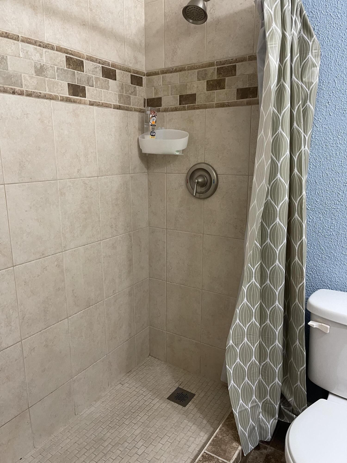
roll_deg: +0.5
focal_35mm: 25
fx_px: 334
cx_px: 174
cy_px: 232
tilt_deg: -12.5
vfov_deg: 69.4
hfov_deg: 54.9
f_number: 1.6
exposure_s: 1/60
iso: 320
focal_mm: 5.1
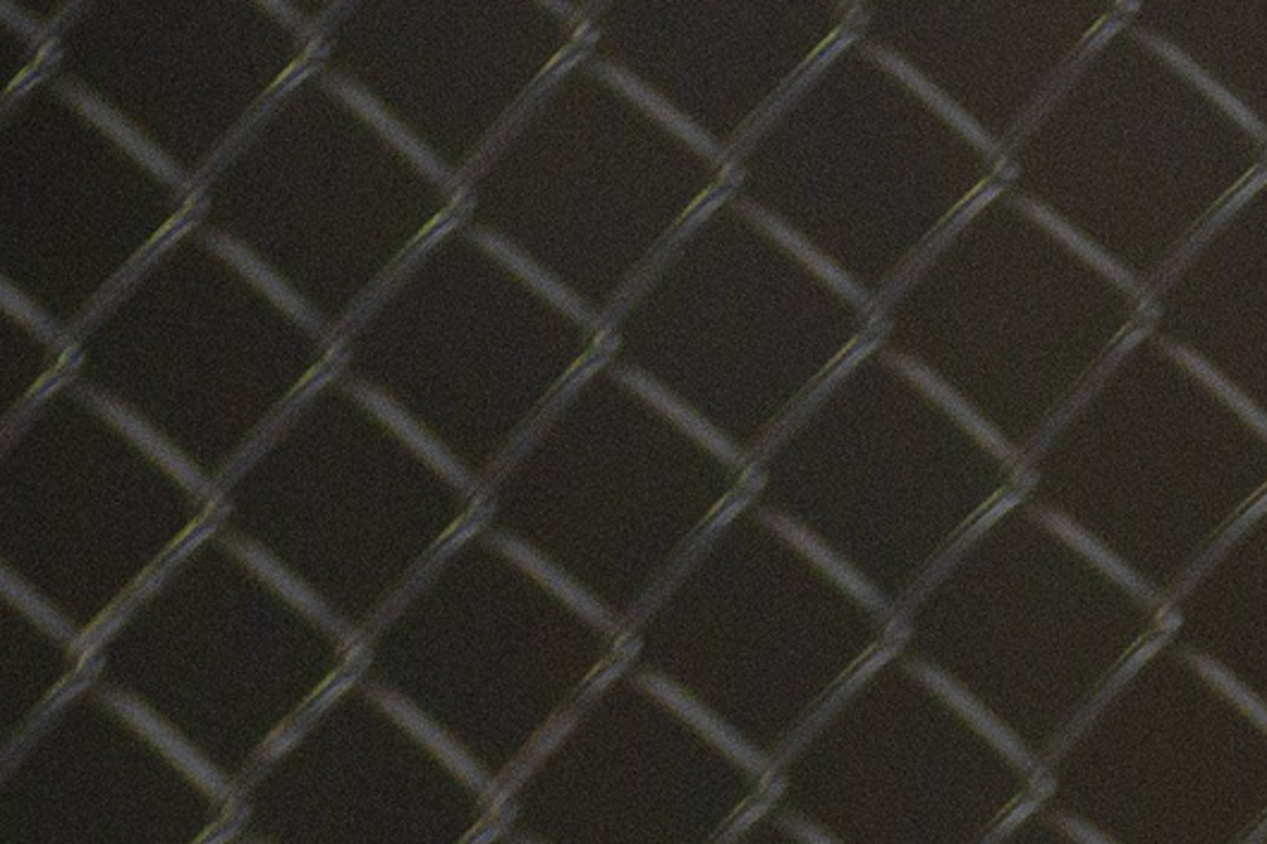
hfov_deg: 3.1
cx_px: 2903
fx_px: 23114
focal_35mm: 657
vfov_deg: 2.1
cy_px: 1717
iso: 1100
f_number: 4
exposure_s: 1/320
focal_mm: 116
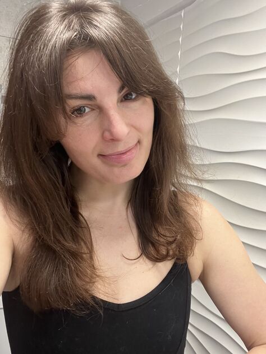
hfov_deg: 46.8
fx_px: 307
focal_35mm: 30
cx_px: 133
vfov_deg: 60.0
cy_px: 177
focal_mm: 2.71
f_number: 2.2
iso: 320
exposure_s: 1/40
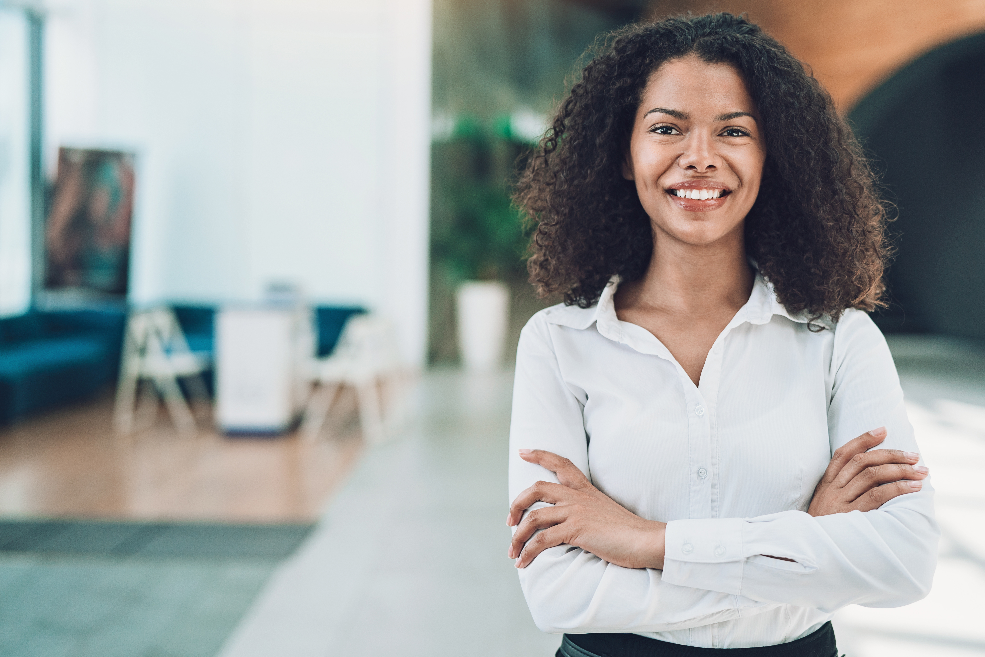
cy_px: 328
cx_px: 492
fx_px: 1368
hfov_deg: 39.6
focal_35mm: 50
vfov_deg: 27.0
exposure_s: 1/800
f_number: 1.8
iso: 500
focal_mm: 50
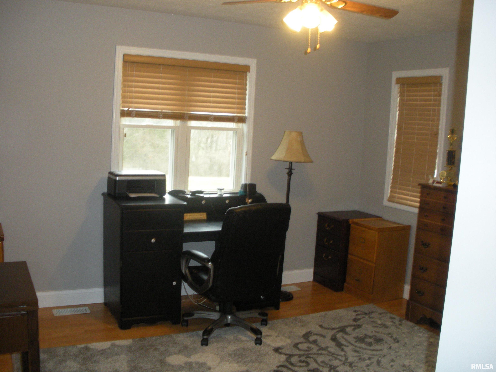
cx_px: 248
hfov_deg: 51.4
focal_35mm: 36
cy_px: 186
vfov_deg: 39.7
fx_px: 516
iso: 273
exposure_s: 1/30
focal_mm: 6.3
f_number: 3.5
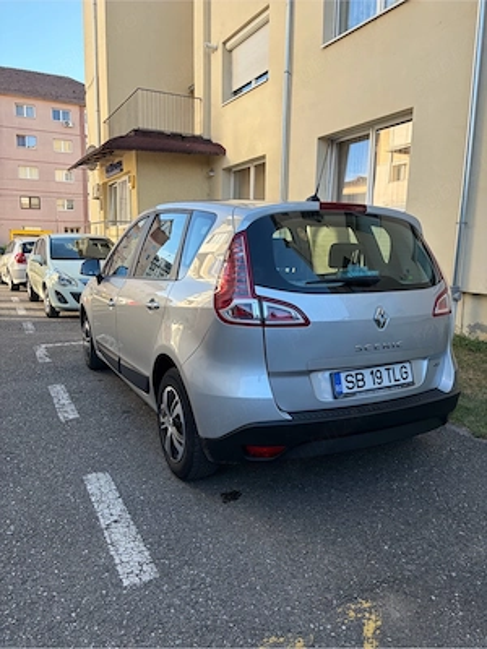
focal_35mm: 26
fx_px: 488
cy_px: 324
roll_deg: -0.7
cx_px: 244
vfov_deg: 67.3
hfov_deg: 53.1
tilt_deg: -9.4
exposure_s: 1/444
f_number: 1.6
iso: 50
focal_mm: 5.96
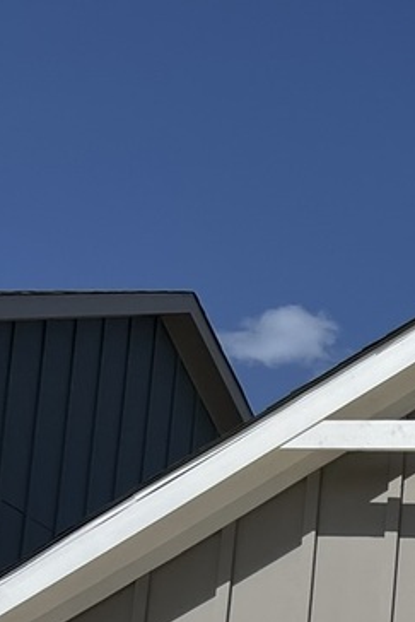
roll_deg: -1.0
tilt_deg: +8.8
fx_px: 1848
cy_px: 868
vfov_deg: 17.6
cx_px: 1028
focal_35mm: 107
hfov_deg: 10.7
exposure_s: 1/16393
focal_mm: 5.7
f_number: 1.5
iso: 50
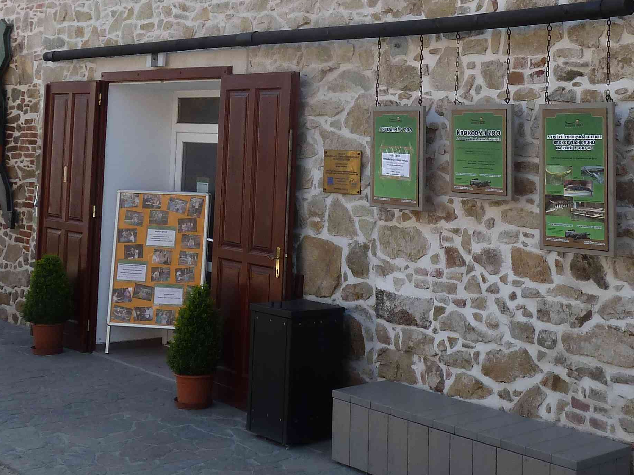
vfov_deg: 24.3
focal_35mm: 59
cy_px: 71
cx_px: 363
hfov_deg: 32.7
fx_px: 1081
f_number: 4
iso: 80
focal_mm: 4.4
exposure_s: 1/200
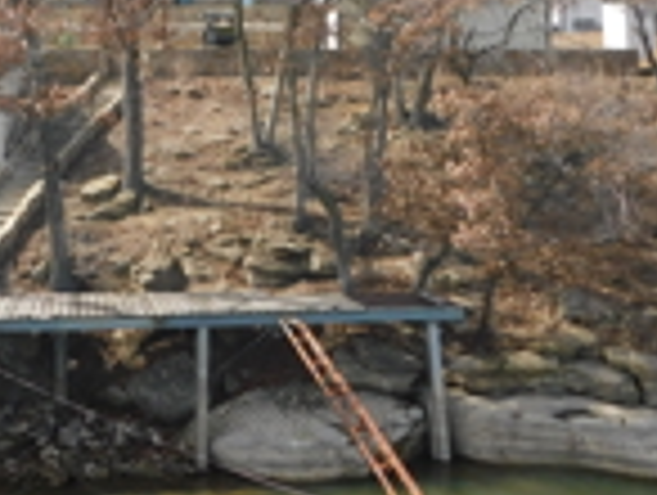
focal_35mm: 63
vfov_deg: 23.1
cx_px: 153
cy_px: 122
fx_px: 1198
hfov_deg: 30.1
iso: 125
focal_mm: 4
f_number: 3
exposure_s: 1/800
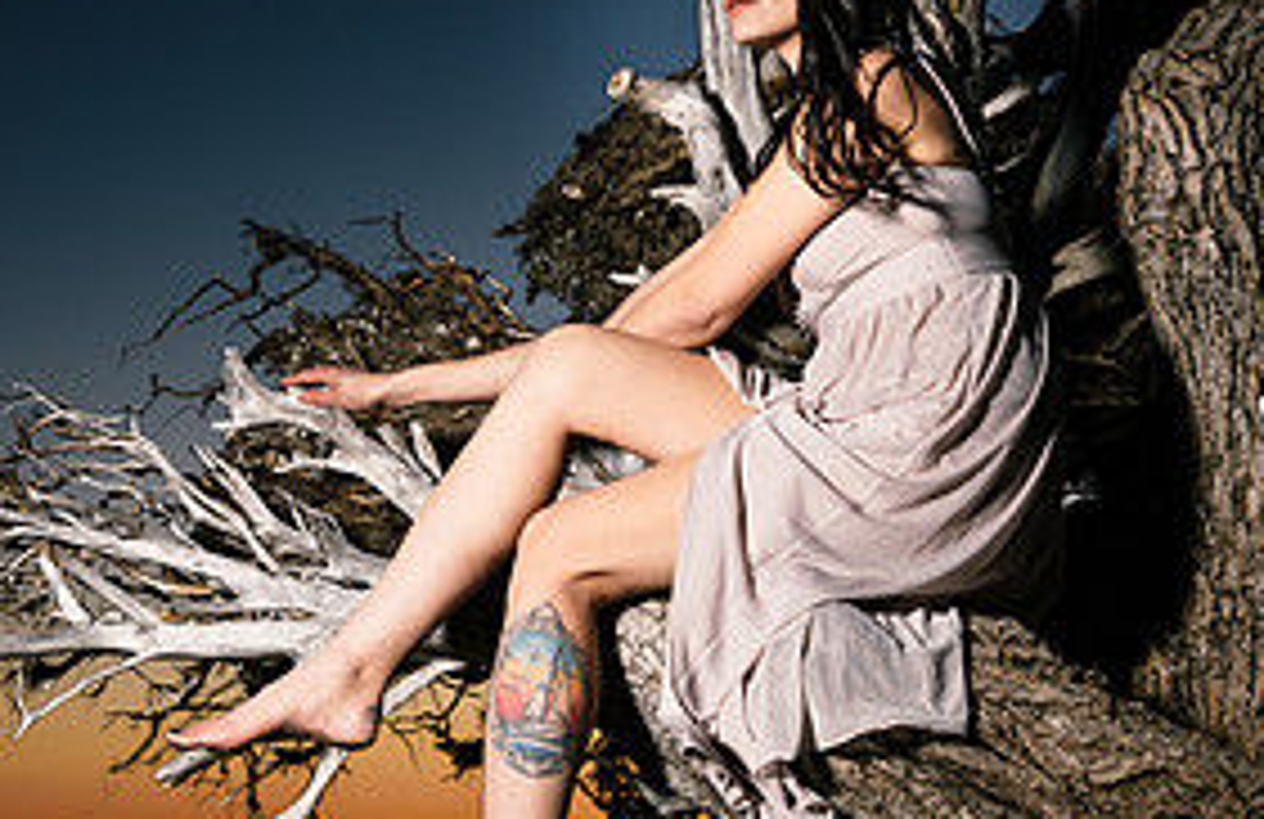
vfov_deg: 15.8
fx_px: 2958
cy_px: 454
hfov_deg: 24.0
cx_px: 391
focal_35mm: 85
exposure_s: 1/125
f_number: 4
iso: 100
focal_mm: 40
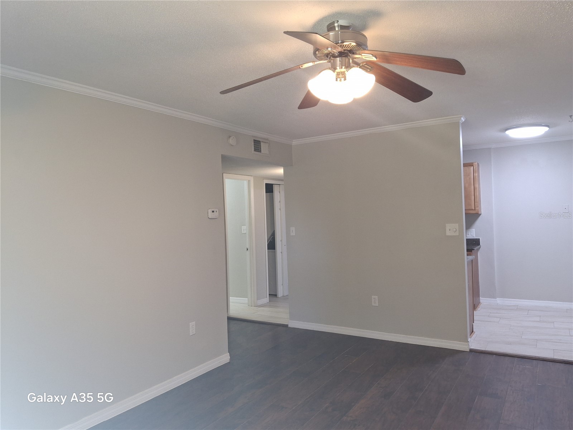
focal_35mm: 25
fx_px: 414
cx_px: 286
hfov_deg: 69.4
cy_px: 215
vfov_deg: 54.9
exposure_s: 1/60
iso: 160
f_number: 1.8
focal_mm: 4.69
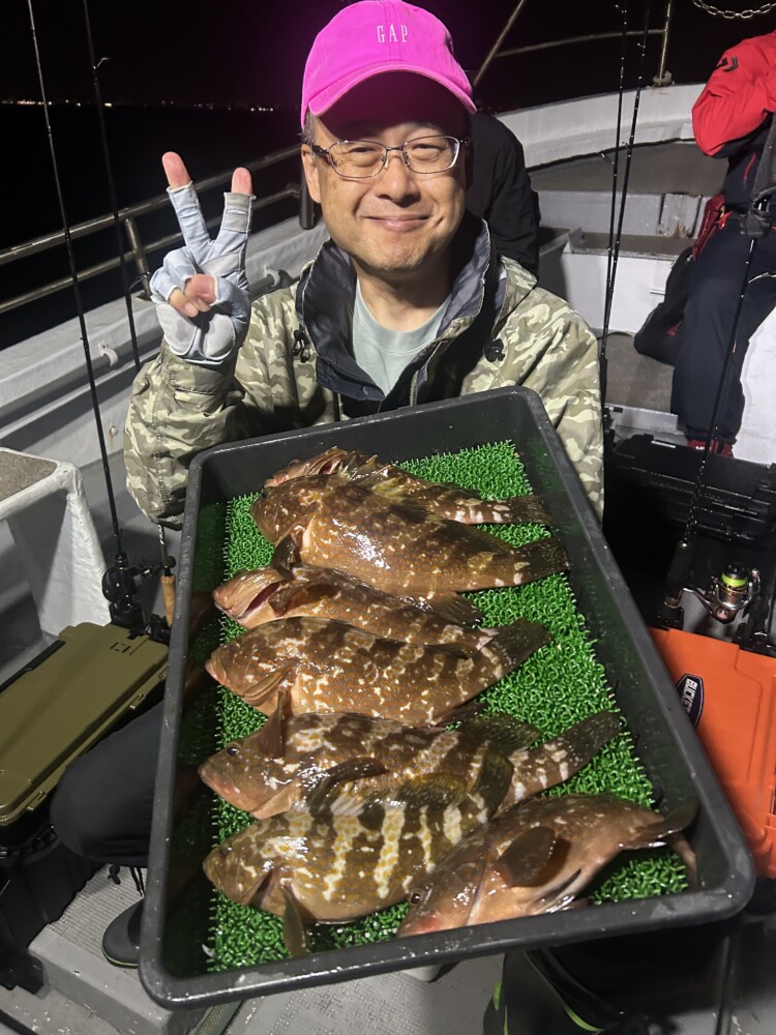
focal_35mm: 26
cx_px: 388
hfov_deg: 53.1
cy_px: 518
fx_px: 777
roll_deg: -2.0
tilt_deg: -25.5
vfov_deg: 67.3
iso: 320
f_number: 1.5
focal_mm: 5.7
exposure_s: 1/60
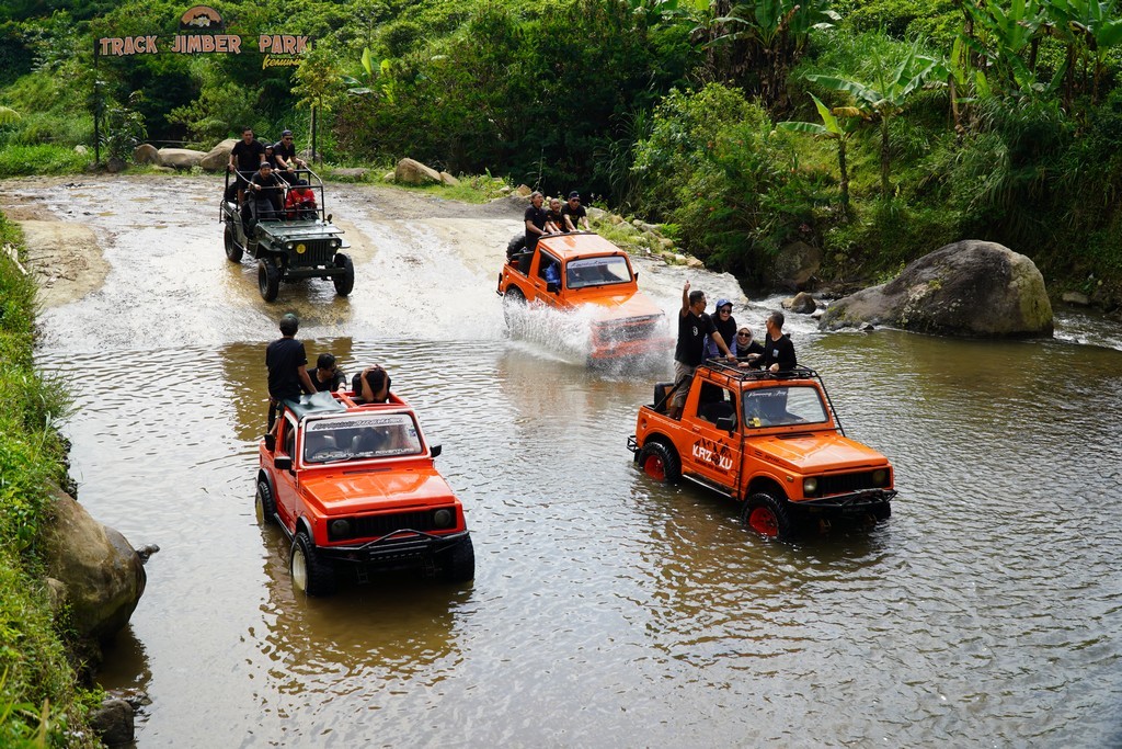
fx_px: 1262
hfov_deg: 47.9
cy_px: 374
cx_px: 561
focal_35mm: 40
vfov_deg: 33.0
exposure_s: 1/400
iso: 100
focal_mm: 27
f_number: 5
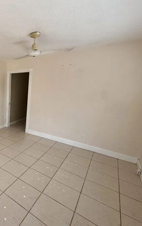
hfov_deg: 46.1
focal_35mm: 20
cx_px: -11
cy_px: 113
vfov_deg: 85.1
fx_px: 124
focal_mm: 2.22
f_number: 2.2
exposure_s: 1/121
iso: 160
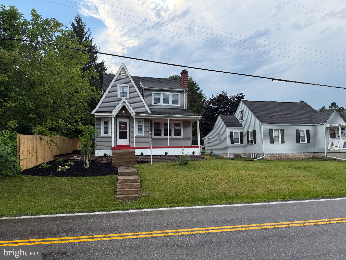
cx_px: 173
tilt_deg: +4.9
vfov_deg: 56.8
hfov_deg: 71.6
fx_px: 240
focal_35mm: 24
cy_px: 130
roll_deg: +0.8
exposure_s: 1/2299
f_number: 1.78
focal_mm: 6.76
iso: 100
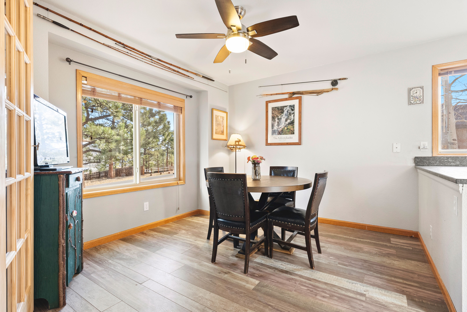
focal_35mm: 17
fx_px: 221
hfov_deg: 93.2
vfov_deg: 70.5
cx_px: 234
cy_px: 156
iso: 800
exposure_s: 1/4
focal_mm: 17
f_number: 8
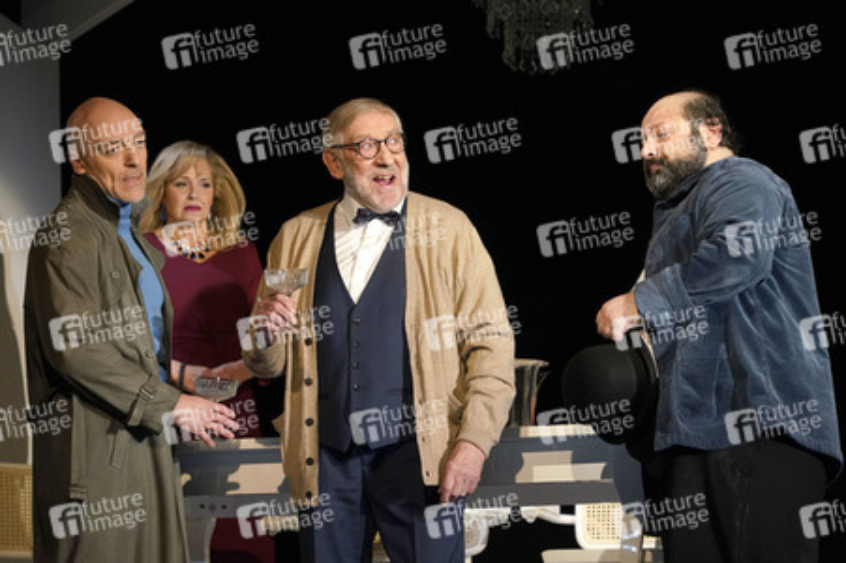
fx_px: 3100
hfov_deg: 15.5
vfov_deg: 10.4
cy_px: 282
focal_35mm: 132
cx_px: 423
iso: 3200
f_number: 5.6
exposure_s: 1/320
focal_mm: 132
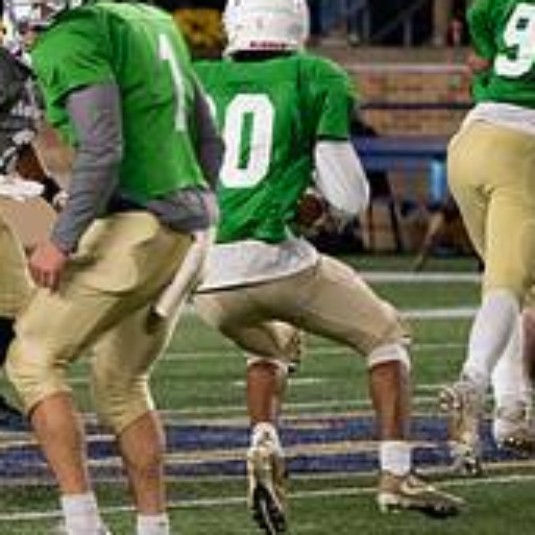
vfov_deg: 3.0
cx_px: -97
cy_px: 214
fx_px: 10107
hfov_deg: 3.0
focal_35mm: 578
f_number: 4
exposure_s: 1/500
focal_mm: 200
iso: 3200
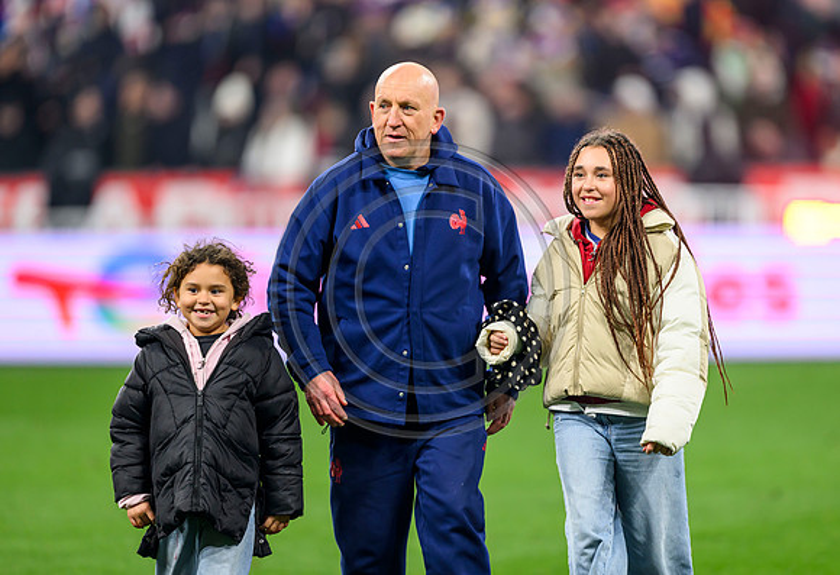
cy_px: 314
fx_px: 10493
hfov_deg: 4.6
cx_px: 472
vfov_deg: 3.1
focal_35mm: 446
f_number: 2.8
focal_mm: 400
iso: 1000
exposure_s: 1/800
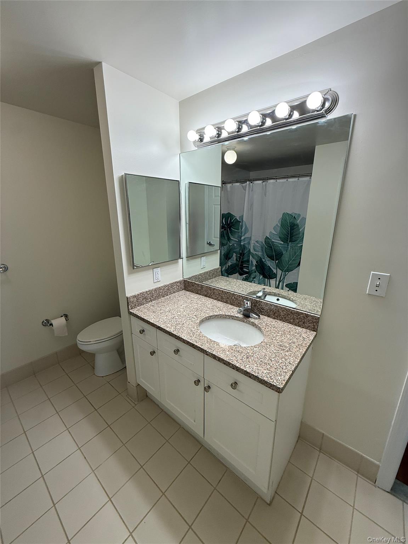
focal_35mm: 14
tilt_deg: -14.7
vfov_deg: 102.1
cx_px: 204
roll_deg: -1.1
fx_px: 220
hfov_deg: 85.7
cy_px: 272
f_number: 2.2
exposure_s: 1/120
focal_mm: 2.22
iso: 100
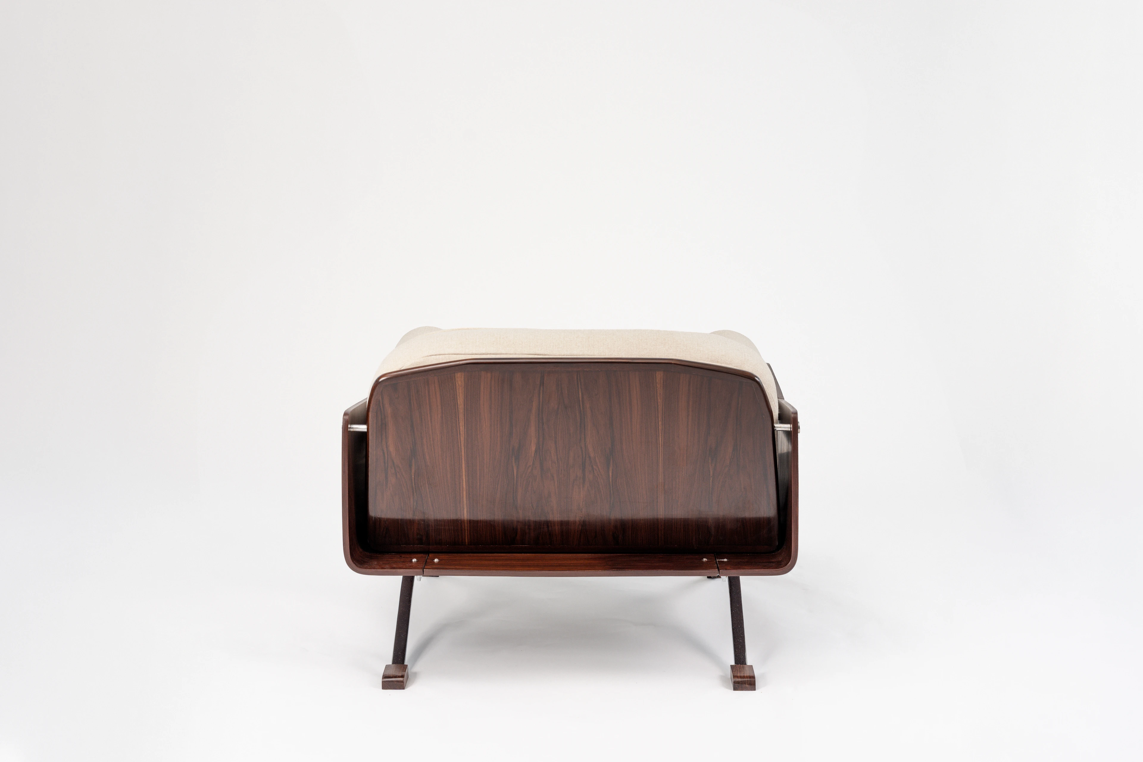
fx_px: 1587
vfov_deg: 27.0
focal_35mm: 50
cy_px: 381
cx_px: 572
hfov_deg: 39.6
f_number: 8
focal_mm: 50
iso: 250
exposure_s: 1/80
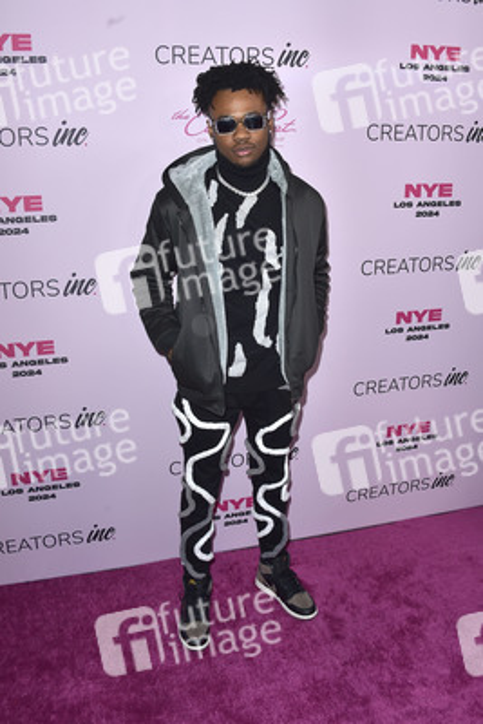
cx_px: 242
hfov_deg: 46.4
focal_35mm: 28
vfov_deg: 65.5
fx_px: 563
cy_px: 362
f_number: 7.1
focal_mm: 28
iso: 200
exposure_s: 1/250
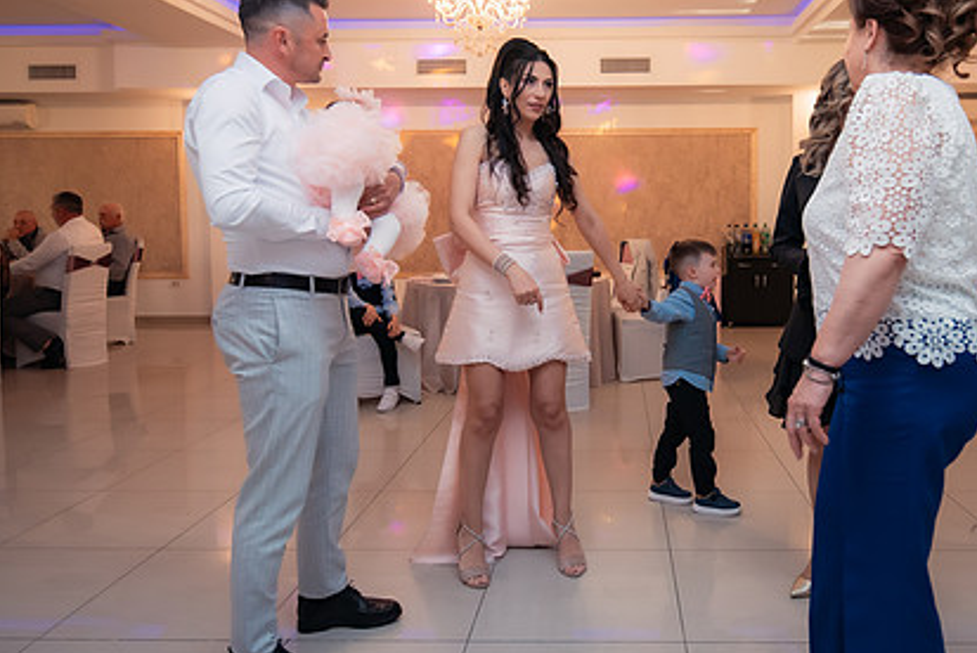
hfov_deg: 62.8
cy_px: 275
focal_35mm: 29
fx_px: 788
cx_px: 603
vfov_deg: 44.9
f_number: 2.8
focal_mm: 19
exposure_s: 1/200
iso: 1600
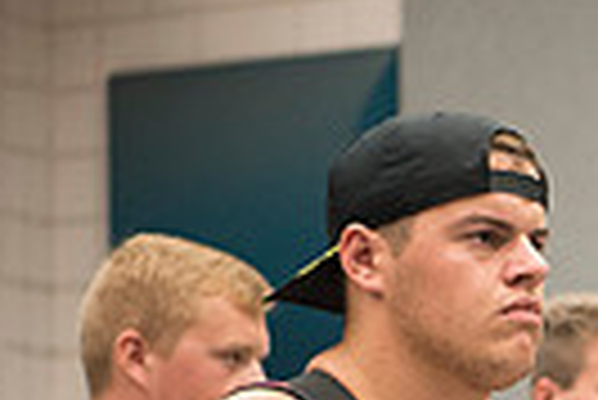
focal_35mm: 306
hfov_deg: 6.5
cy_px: 667
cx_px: 1165
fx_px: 5088
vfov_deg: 4.5
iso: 1250
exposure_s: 1/160
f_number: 2.8
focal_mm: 70
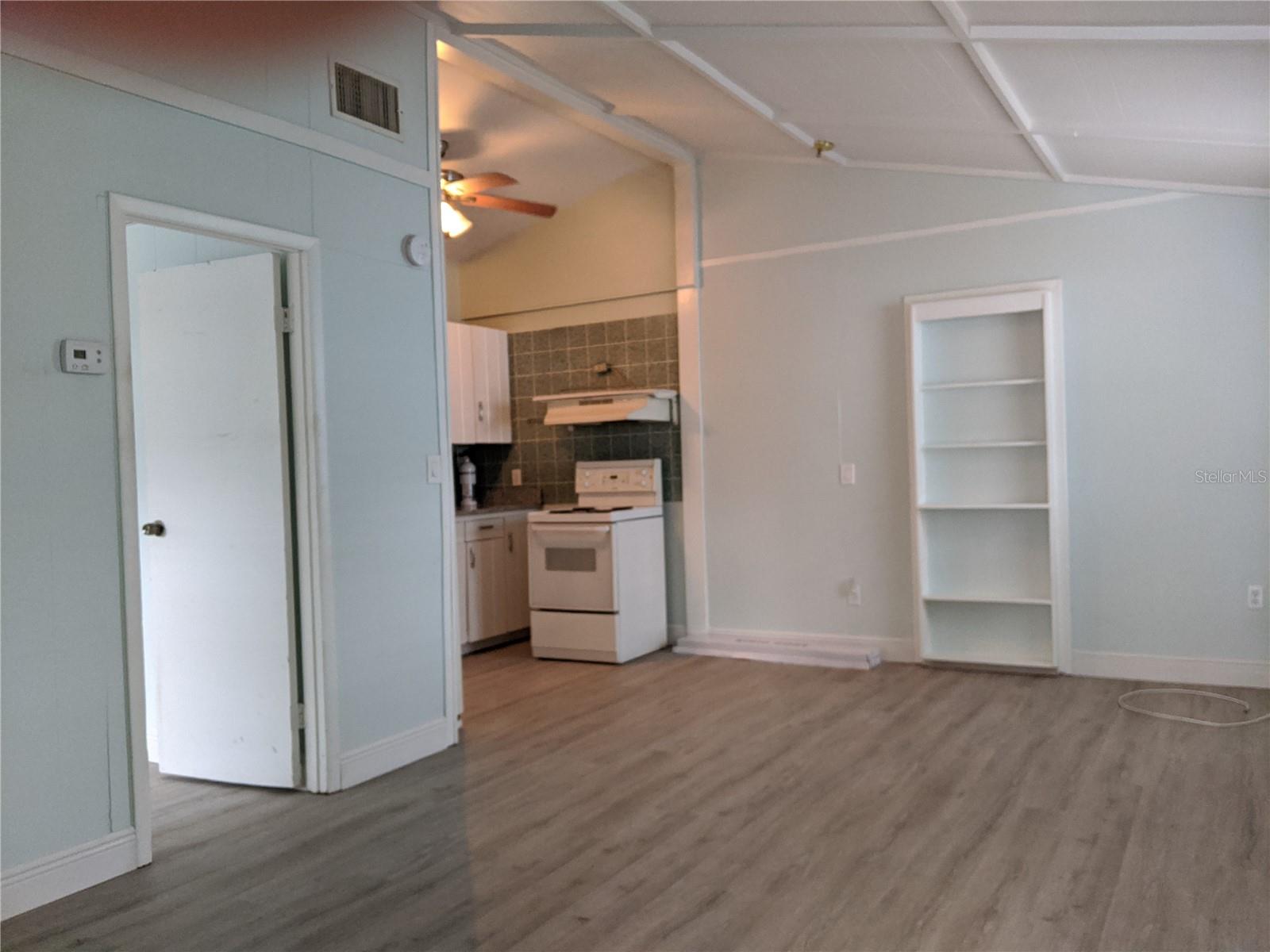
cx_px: 635
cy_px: 476
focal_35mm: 27
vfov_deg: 51.4
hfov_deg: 65.3
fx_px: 991
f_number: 1.8
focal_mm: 4.44
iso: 577
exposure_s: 1/59.9
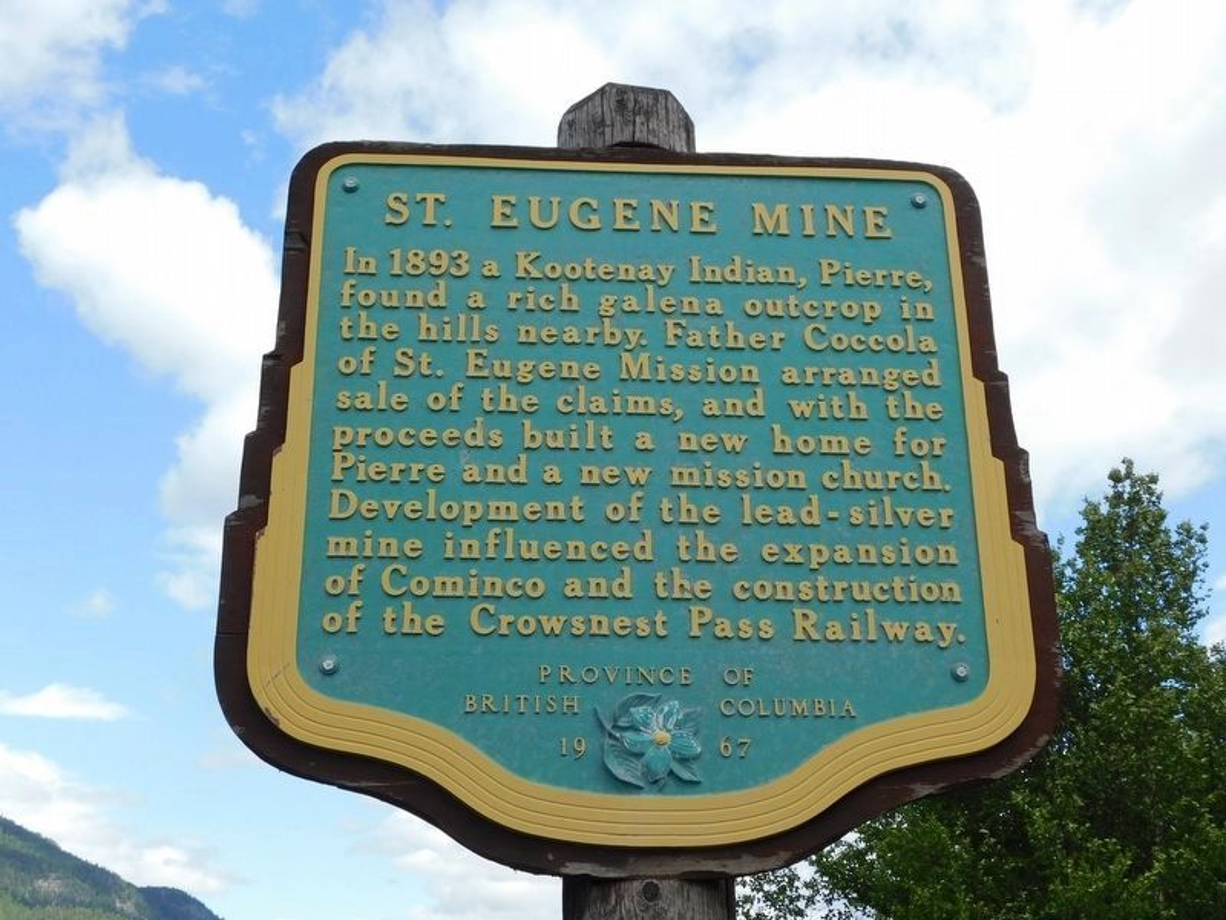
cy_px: 460
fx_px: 1594
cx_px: 613
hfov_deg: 42.1
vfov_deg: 32.2
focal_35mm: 45
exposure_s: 1/640
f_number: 3.7
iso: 125
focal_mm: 8
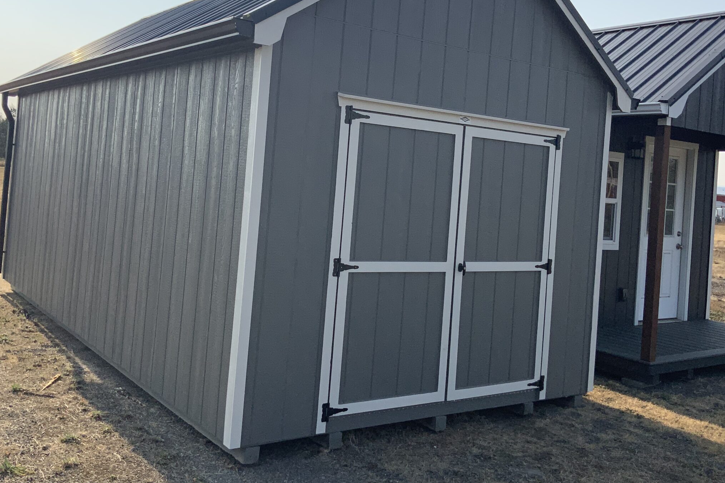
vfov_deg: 34.8
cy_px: 170
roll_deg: -5.3
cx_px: 354
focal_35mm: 38
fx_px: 765
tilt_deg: +3.8
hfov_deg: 50.7
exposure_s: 1/3125
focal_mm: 3
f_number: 1.8
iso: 20
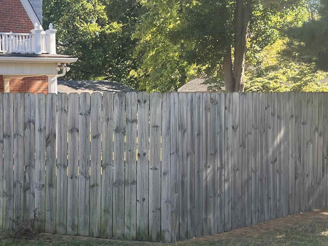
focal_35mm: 59
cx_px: 25
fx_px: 559
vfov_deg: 24.8
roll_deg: +1.3
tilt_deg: -2.7
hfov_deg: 31.0
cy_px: 123
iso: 50
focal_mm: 5.7
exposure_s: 1/738
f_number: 1.5
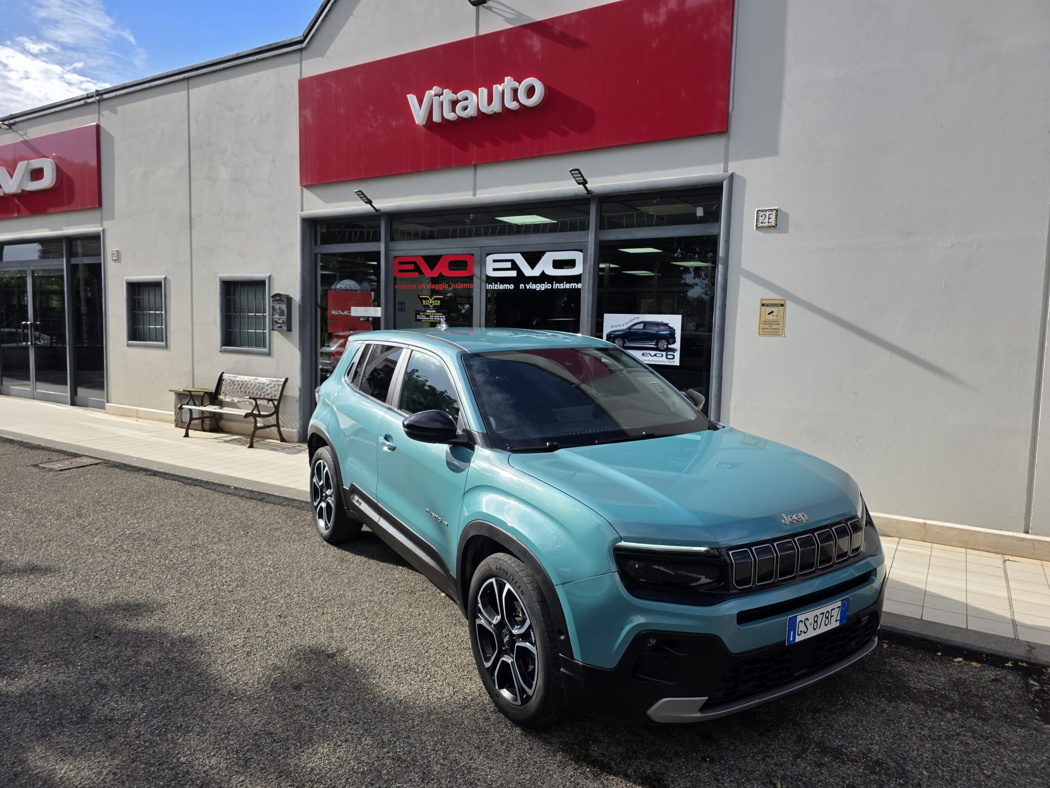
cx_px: 525
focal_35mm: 23
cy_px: 394
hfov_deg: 73.9
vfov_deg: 58.9
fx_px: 698
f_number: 1.7
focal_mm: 6.3
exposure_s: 1/3483
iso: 80
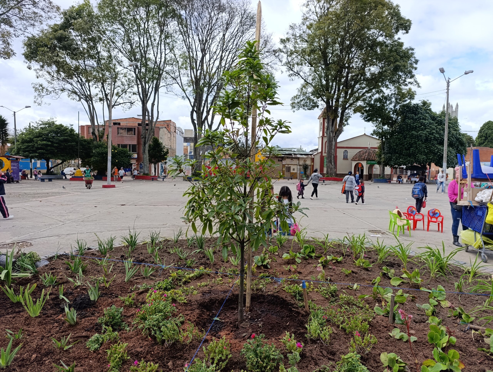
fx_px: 328
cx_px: 246
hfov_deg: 73.8
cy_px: 186
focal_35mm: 23
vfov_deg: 59.0
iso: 50
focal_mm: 6.14
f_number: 1.6
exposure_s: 1/407
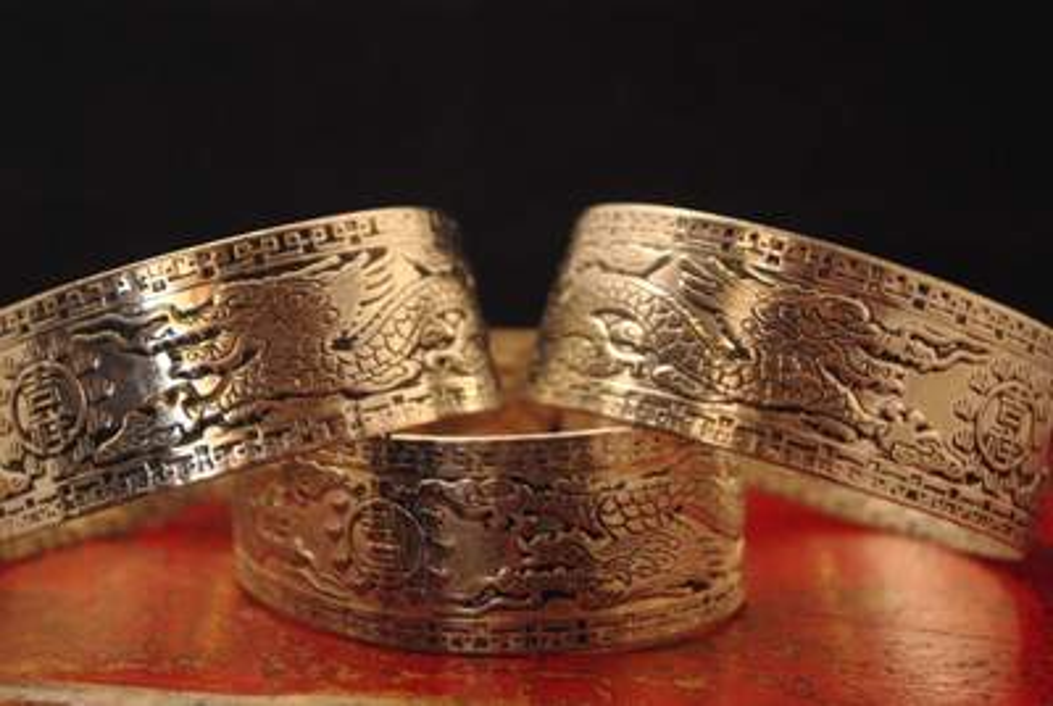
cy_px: 353
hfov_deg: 28.0
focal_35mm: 72
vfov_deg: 19.0
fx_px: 2109
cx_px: 526
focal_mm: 47.5
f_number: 6.7
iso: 1600
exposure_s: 1/45
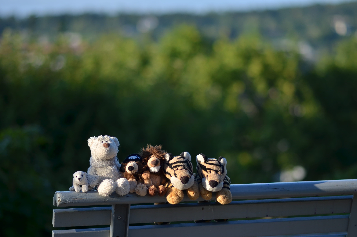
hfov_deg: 16.1
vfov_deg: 10.7
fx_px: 1262
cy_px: 118
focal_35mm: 128
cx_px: 178
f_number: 1.8
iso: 100
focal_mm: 85
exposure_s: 1/4000
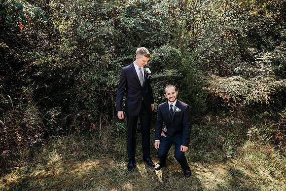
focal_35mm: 24
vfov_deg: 53.2
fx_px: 191
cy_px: 96
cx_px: 143
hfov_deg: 73.7
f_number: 2.8
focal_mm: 24
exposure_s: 1/400
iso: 125
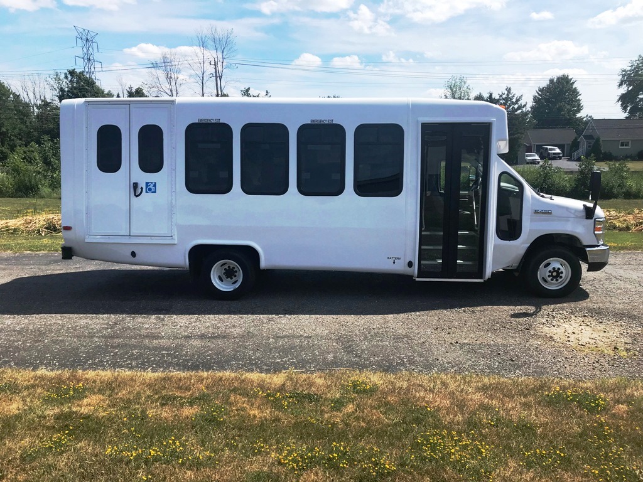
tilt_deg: -7.7
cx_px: 322
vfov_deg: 49.7
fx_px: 520
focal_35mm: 28
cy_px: 241
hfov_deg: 63.4
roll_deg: +0.6
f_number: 1.8
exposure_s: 1/2227
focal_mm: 3.99
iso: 20
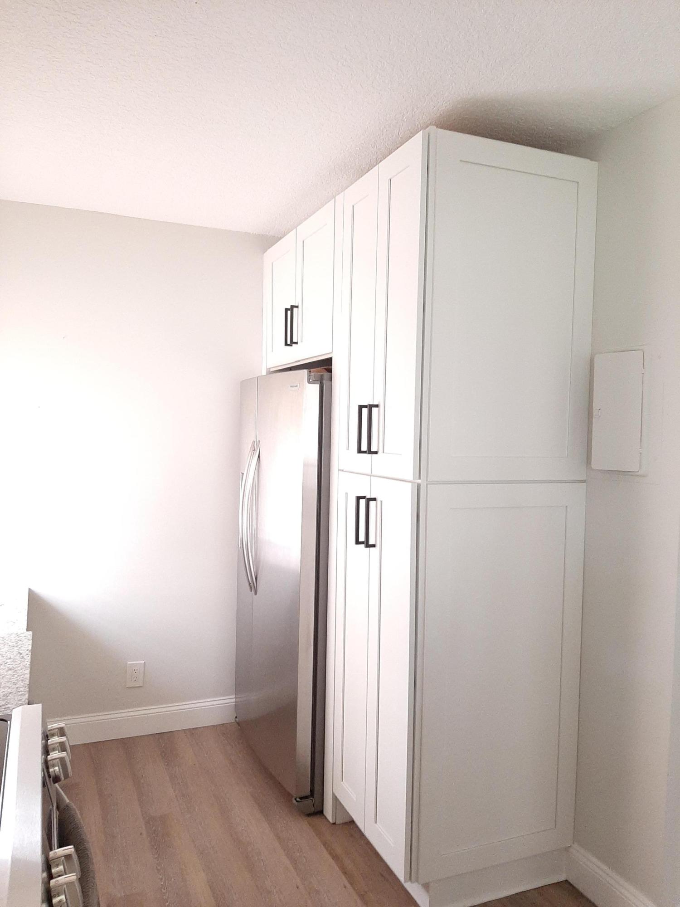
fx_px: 681
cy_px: 454
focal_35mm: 26
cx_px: 340
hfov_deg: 53.1
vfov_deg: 67.3
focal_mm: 3.93
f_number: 1.7
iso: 250
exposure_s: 1/25
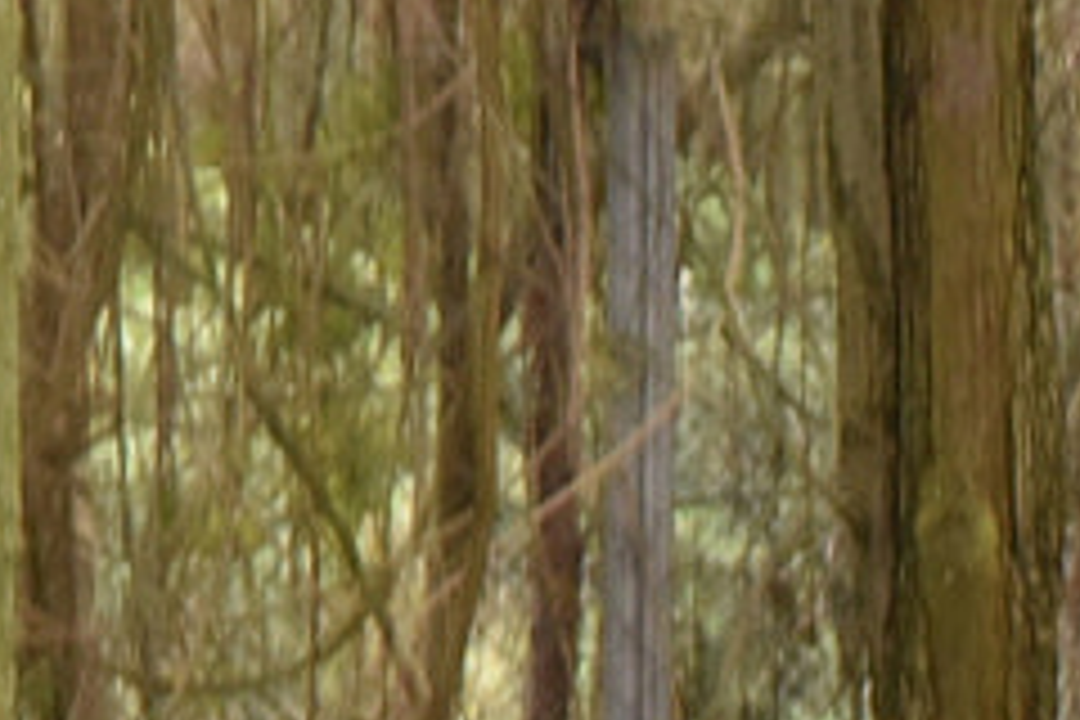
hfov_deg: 2.6
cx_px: 1912
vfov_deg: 1.7
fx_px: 23968
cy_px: 1886
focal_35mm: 799
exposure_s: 1/40
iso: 2500
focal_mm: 120
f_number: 13
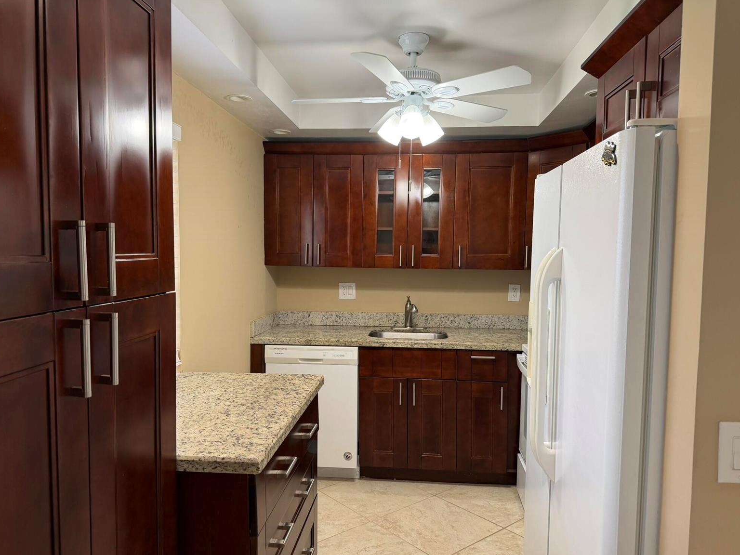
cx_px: 365
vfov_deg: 54.9
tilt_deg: -5.5
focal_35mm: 25
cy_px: 285
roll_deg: +0.8
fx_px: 534
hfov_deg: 69.4
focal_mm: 6.76
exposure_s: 1/120
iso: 160
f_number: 1.78
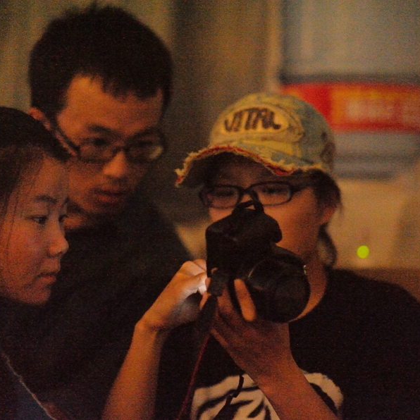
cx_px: 243
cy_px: 210
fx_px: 1496
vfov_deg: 16.0
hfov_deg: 16.0
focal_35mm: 109
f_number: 1.4
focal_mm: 85
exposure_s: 1/125
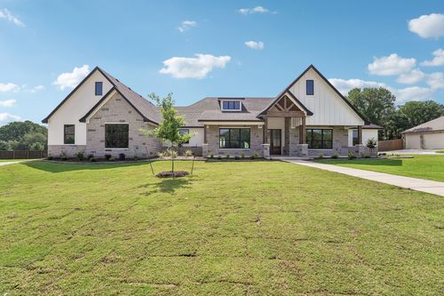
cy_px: 148
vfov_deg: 81.2
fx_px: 173
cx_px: 222
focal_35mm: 14
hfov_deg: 104.3
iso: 400
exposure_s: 1/1250
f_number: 8
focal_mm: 14
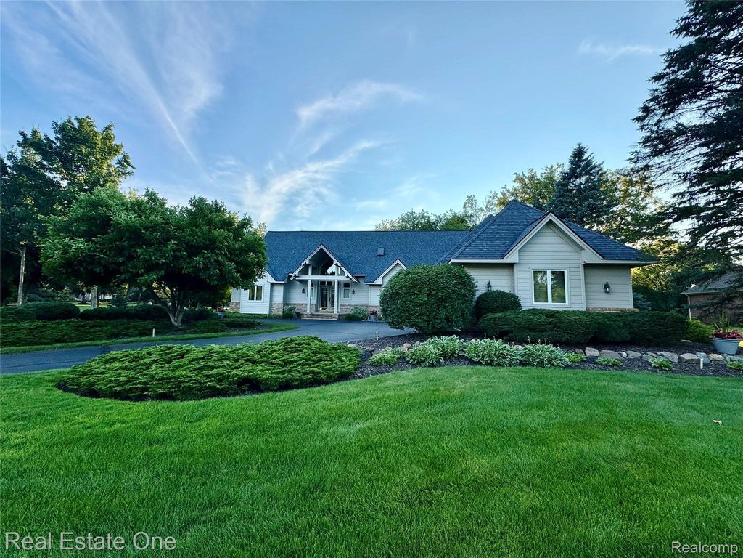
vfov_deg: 85.7
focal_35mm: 14
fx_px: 300
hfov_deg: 102.1
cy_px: 279
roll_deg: -2.3
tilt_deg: +5.5
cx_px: 372
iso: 50
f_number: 2.2
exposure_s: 1/756
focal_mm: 2.22
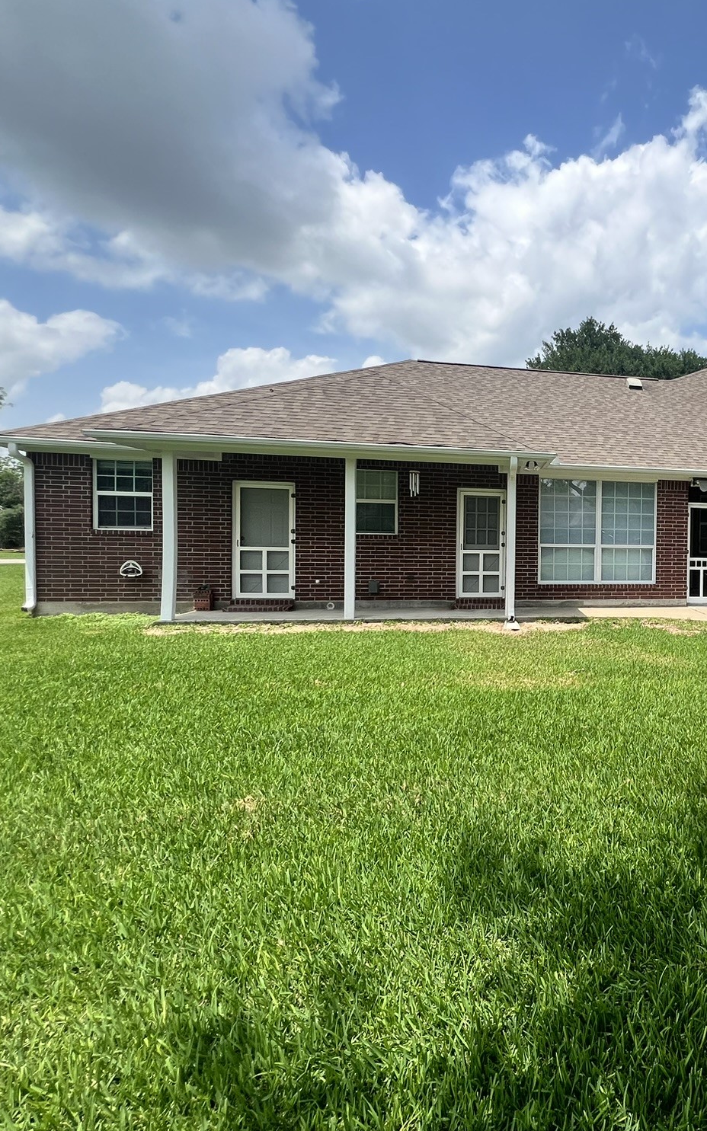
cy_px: 558
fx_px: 586
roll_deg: -1.5
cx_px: 652
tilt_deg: -2.1
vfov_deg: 88.0
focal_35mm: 19
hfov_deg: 53.4
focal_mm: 1.57
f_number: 1.8
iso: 32
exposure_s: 1/1623
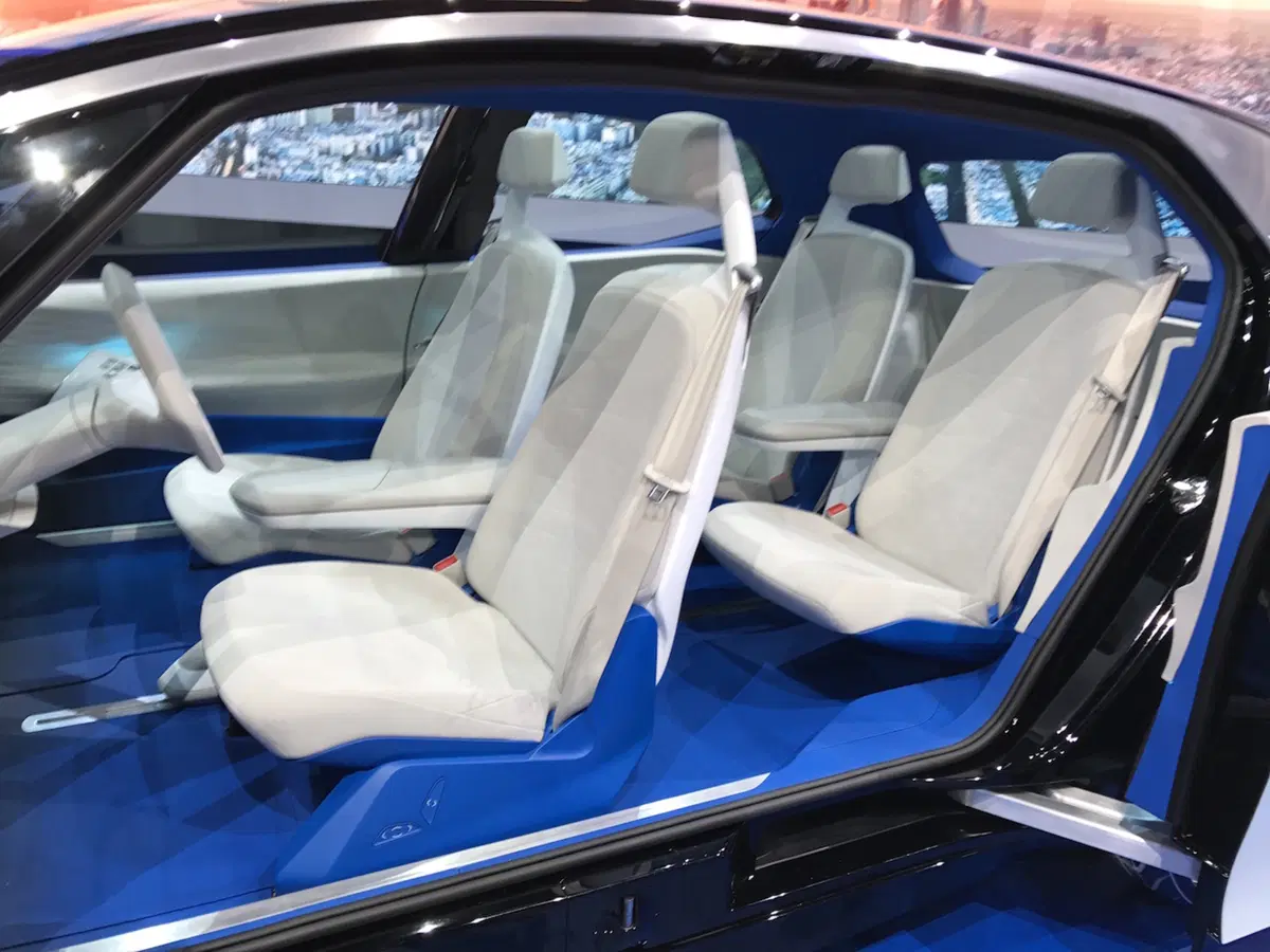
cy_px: 476
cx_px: 635
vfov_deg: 49.7
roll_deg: -2.3
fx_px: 1027
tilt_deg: -14.9
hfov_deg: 63.4
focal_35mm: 28
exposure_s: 1/62
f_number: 1.8
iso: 25
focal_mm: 3.99
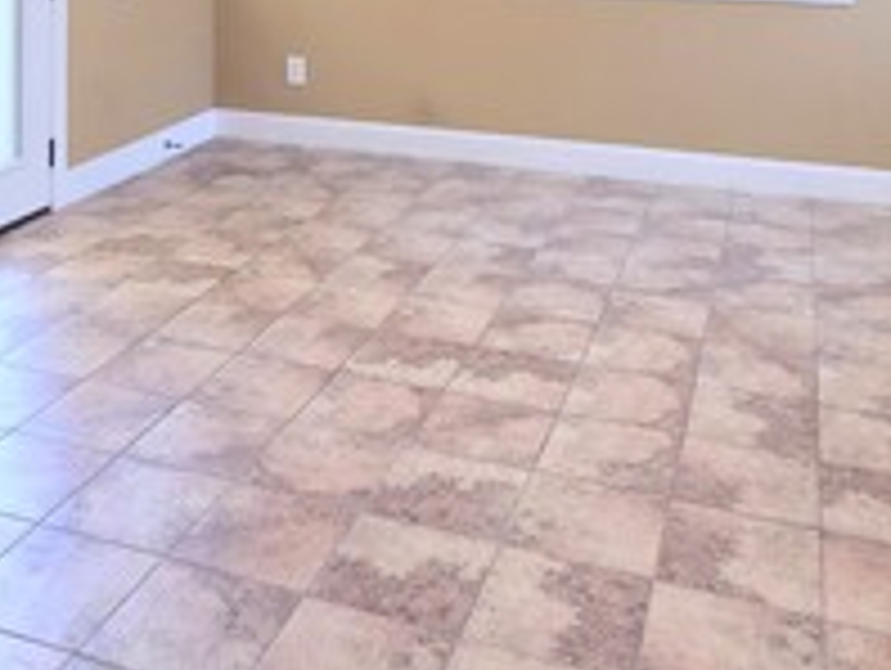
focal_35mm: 42
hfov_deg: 44.5
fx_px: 1082
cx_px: 356
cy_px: -153
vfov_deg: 29.2
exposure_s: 1/60
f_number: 1.9
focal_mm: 2.2
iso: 160
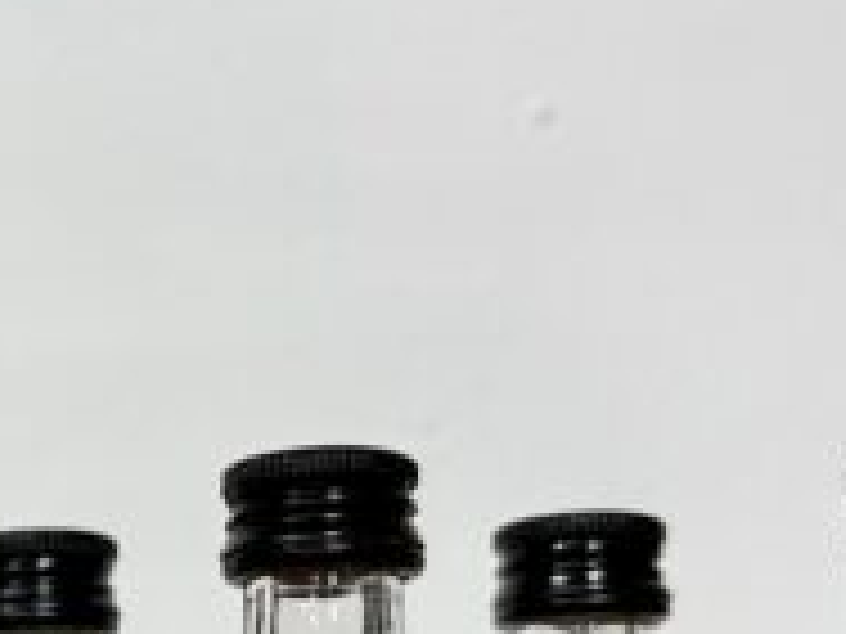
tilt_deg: +4.4
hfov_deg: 19.0
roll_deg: +0.7
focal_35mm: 97
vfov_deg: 14.7
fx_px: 2371
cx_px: -194
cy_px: 758
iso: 100
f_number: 1.6
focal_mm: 5.96
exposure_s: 1/100
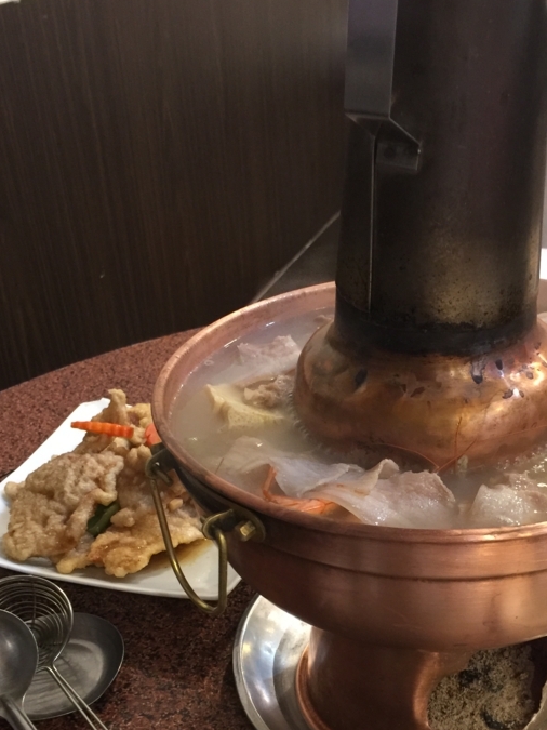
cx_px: 322
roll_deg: +3.8
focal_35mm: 44
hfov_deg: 32.8
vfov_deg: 42.1
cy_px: 516
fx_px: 927
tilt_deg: -34.4
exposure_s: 1/10
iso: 100
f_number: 2.2
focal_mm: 4.15
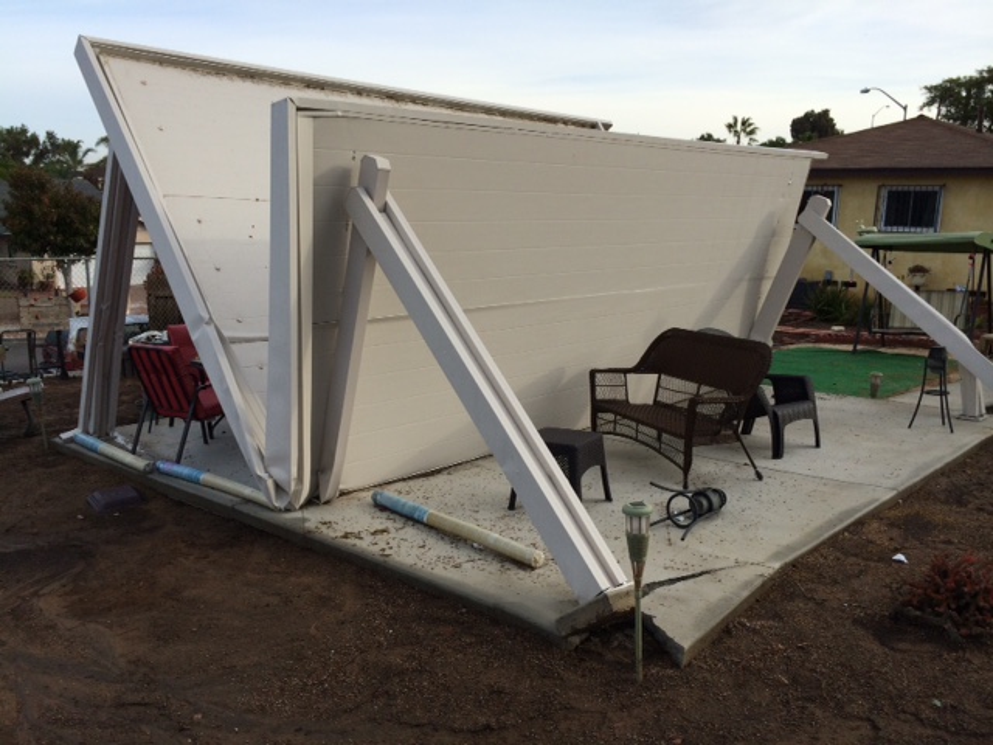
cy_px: 372
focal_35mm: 30
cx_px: 496
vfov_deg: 46.8
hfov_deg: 60.0
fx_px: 861
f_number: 2.2
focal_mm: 4.12
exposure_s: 1/1325
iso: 40
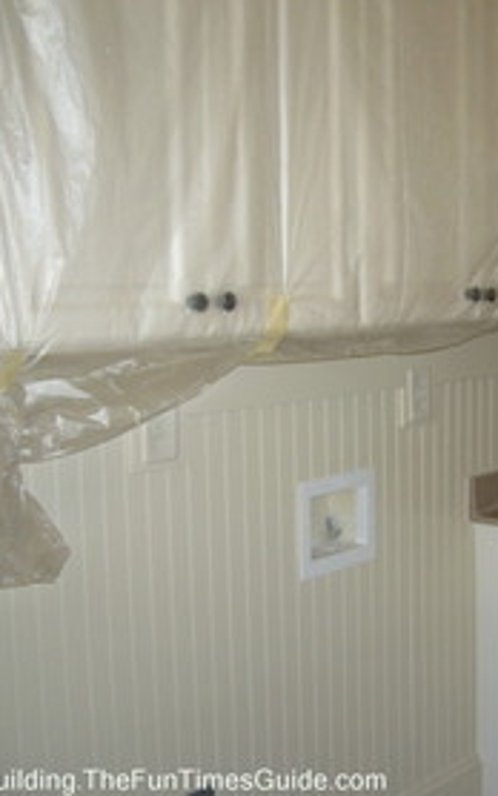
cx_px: 414
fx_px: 1085
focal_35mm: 50
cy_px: 399
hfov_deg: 25.3
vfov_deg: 40.3
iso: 125
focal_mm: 5.8
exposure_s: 1/60
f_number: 2.8
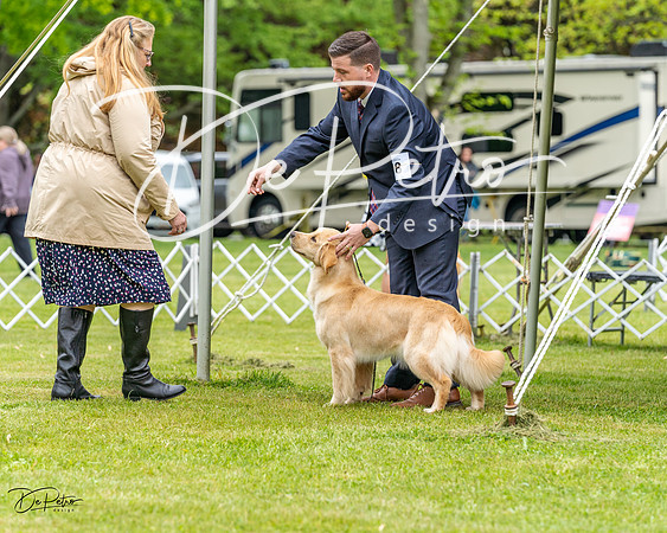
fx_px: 3534
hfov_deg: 10.8
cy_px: 266
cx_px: 334
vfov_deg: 8.6
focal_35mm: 179
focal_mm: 159
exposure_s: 1/640
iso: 400
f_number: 4.5
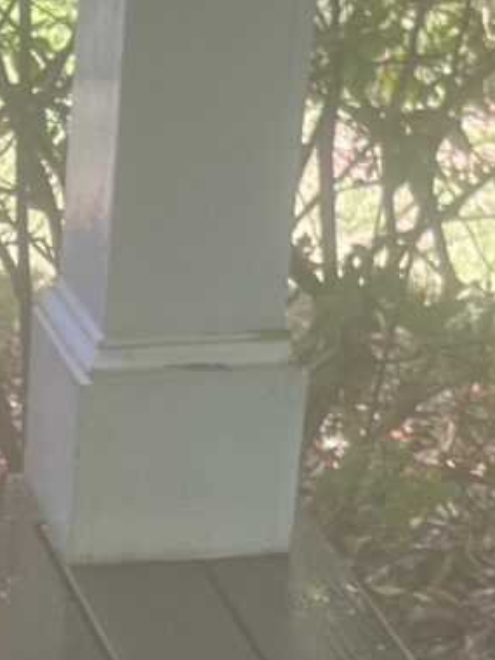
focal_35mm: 175
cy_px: 1330
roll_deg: +0.0
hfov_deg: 8.3
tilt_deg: -35.1
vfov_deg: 10.4
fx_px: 3337
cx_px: -267
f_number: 1.6
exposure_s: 1/121
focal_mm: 5.1
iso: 40
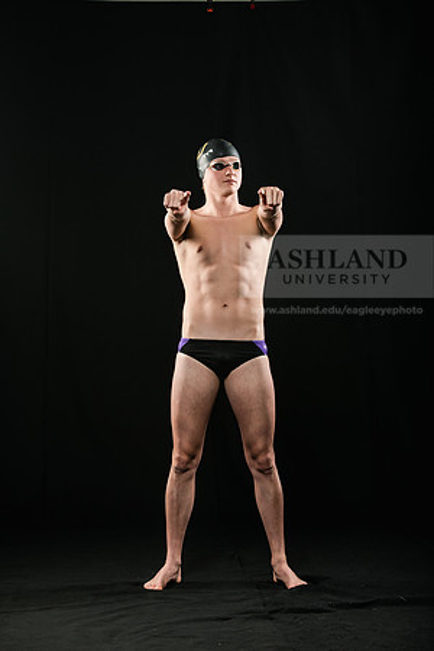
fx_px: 1555
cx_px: 217
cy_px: 326
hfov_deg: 15.9
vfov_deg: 23.6
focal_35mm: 86
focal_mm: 86
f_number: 6.3
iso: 320
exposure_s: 1/250
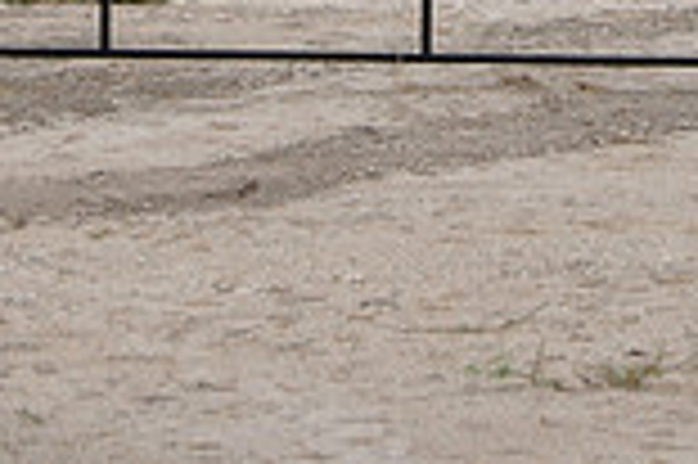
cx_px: 437
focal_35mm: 588
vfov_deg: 2.3
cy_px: -336
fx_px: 11386
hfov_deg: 3.5
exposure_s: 1/125
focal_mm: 105
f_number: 5.6
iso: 200
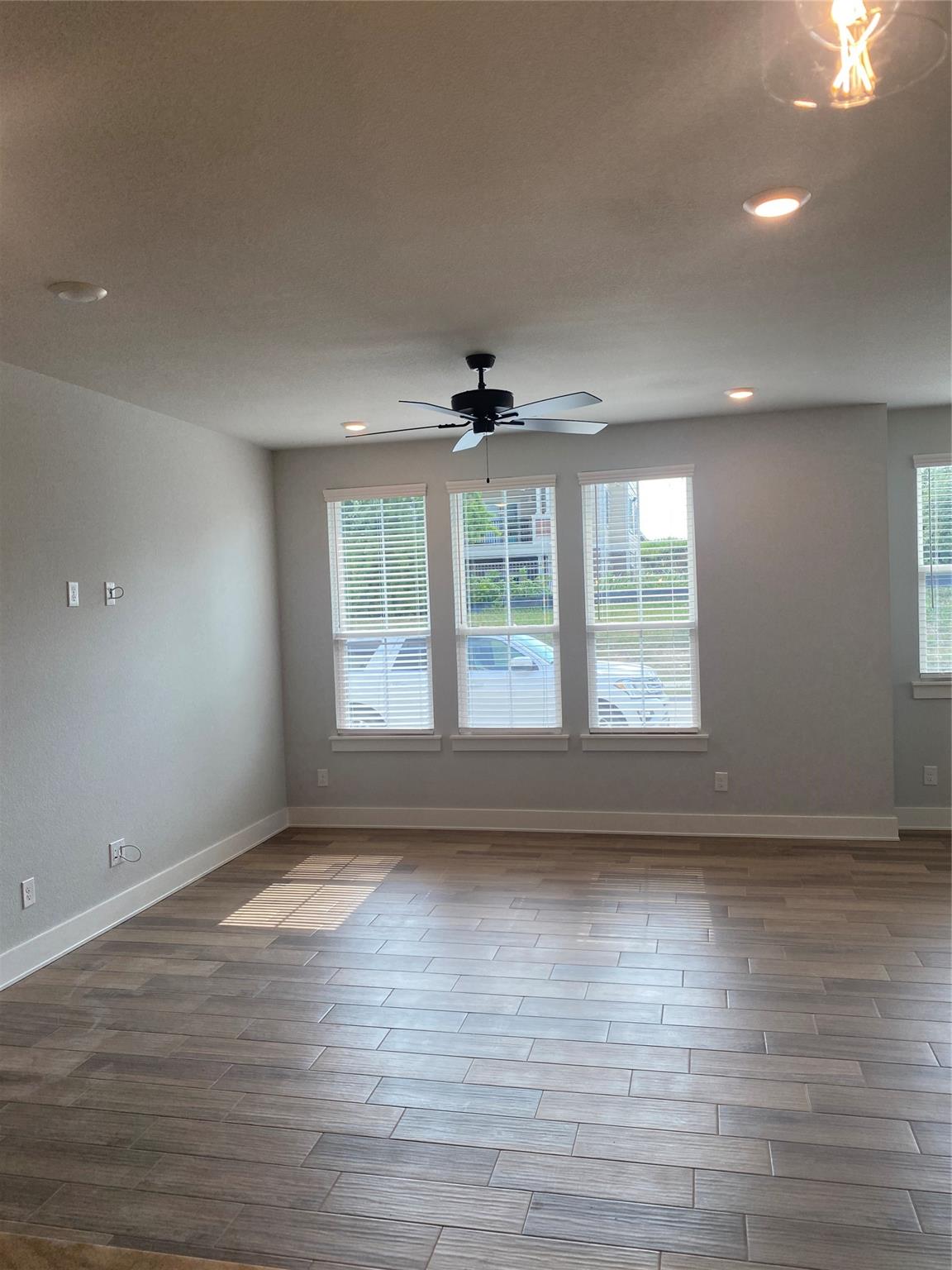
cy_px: 635
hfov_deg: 53.1
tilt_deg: -1.7
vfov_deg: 67.3
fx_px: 953
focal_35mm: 26
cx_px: 476
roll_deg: +1.8
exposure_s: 1/187
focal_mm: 4.25
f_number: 1.8
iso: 32
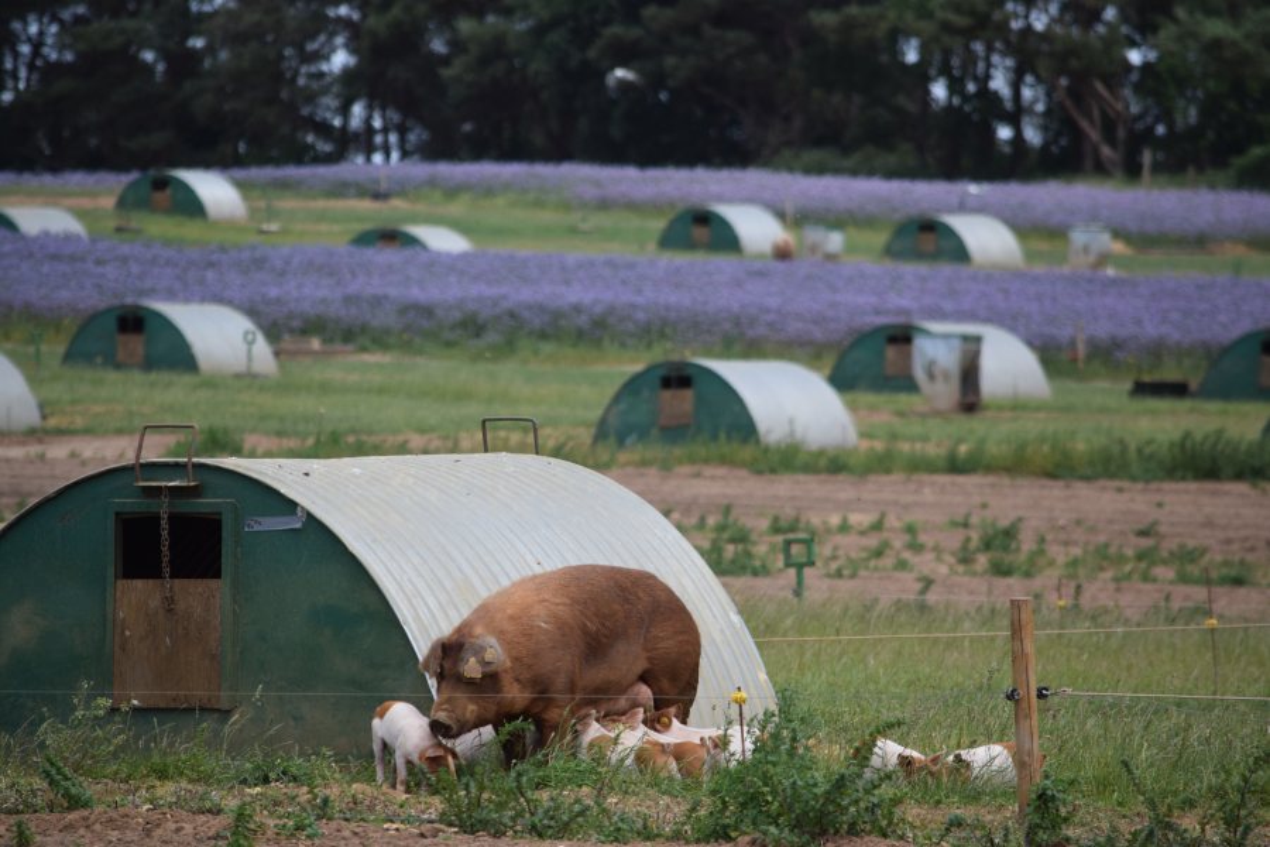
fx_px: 12699
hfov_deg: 5.7
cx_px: 635
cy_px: 424
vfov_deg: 3.8
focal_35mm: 360
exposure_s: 1/1250
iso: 400
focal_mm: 240
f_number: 5.3
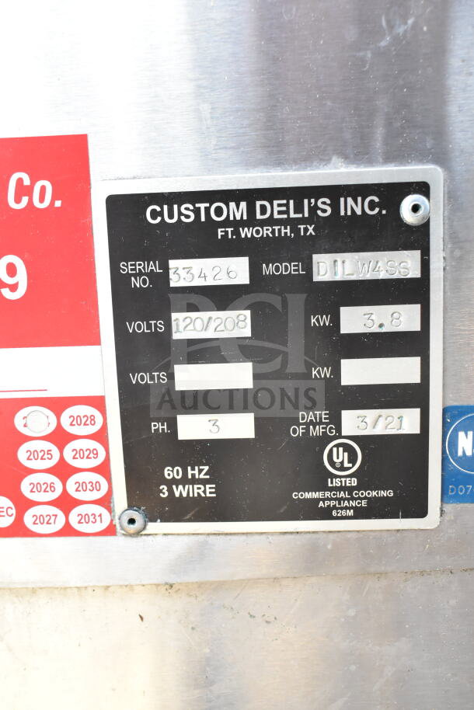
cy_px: 355
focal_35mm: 36
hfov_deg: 36.9
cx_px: 237
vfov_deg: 53.1
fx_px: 710
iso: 1600
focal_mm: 24
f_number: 6.3
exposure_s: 1/160
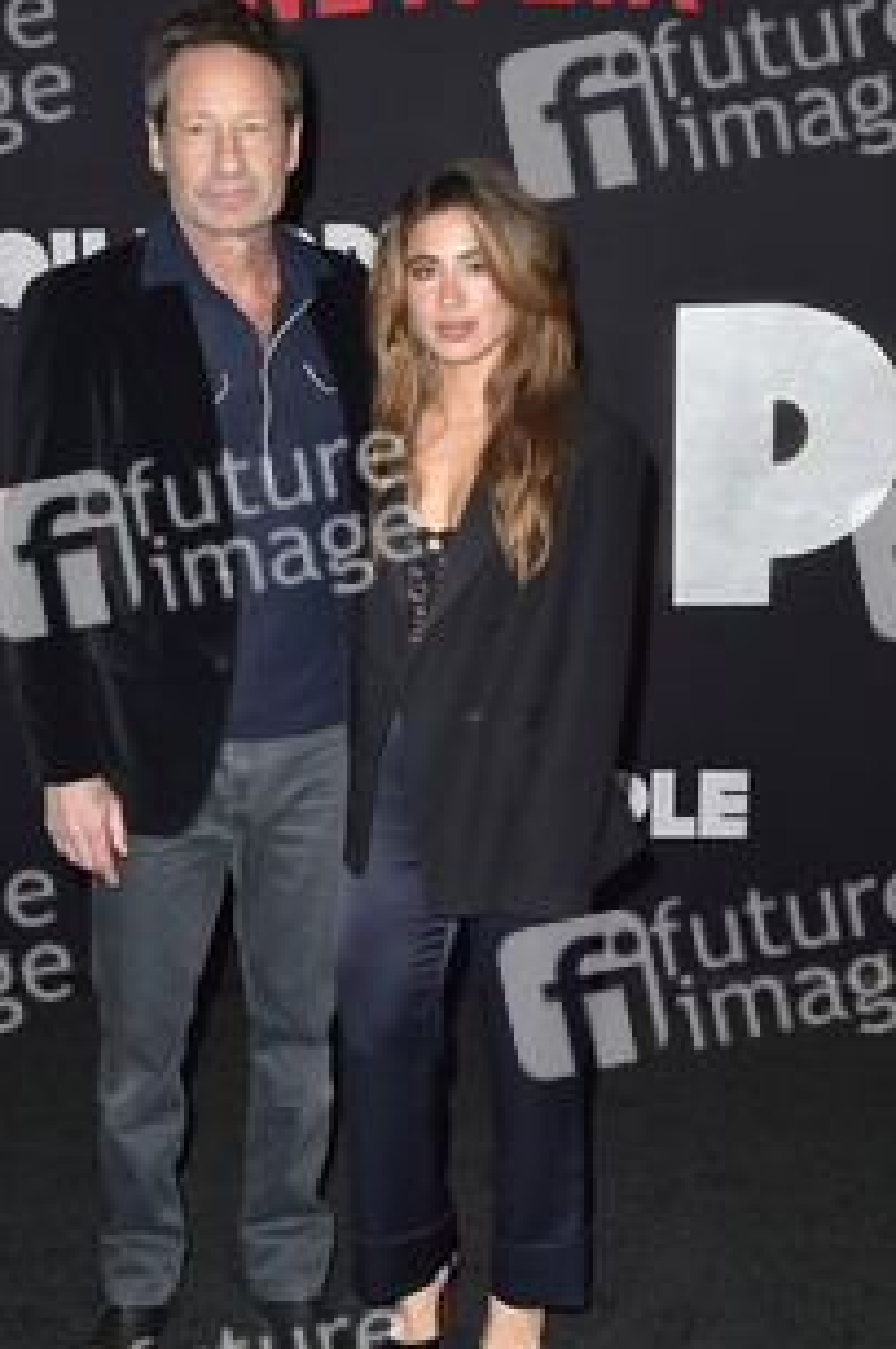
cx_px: 327
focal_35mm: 47
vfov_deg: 41.9
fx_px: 1759
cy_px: 756
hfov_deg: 28.5
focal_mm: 36
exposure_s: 1/250
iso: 500
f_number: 6.3
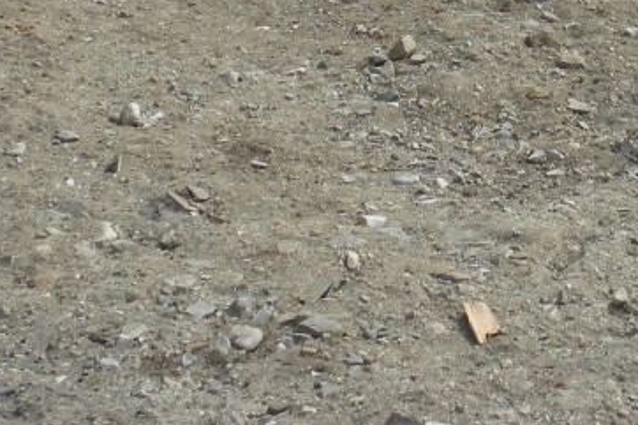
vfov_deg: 11.9
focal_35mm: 109
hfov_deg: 18.5
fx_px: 1931
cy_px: -238
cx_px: 539
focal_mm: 6.6
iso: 64
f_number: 10
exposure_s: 1/137
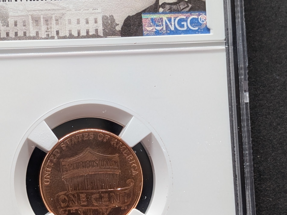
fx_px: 870
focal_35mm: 105
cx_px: 109
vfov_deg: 14.1
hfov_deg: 18.7
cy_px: 117
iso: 58
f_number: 1.68
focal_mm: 6.9
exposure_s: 1/48.8
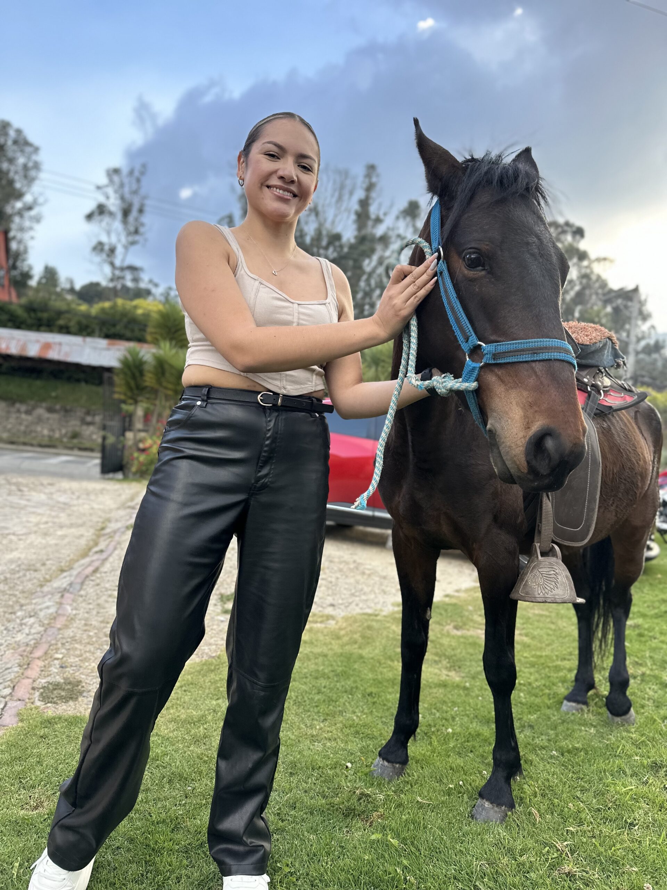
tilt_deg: +0.5
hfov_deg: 56.8
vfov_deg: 71.6
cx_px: 334
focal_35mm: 24
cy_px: 445
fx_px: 617
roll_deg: -4.2
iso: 80
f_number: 1.78
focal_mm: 6.86
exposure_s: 1/529
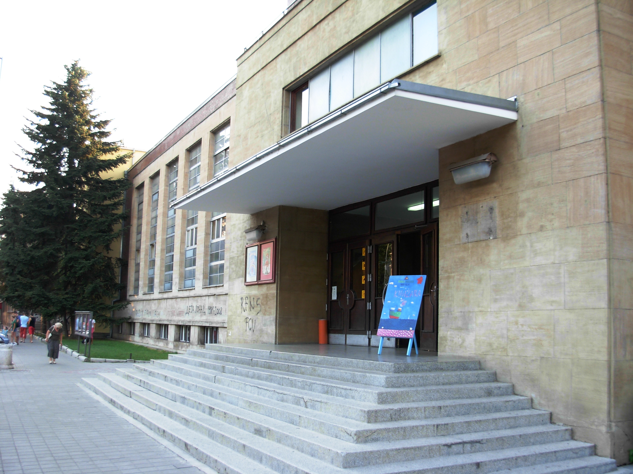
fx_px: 695
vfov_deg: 37.7
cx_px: 316
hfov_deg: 49.0
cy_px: 237
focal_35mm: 38
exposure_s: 1/53.8
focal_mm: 6.3
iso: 79
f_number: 2.9
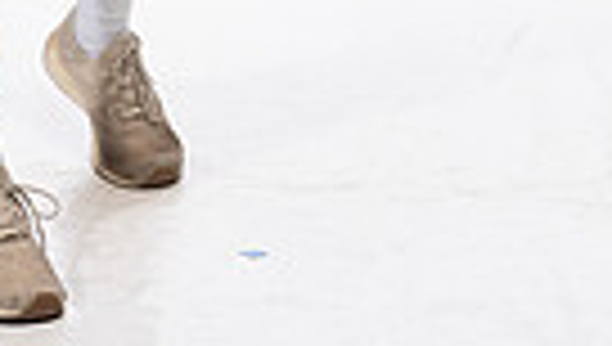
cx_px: 216
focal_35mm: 173
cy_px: -512
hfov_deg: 12.4
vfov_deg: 6.7
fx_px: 2812
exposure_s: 1/250
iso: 640
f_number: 7.1
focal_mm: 50
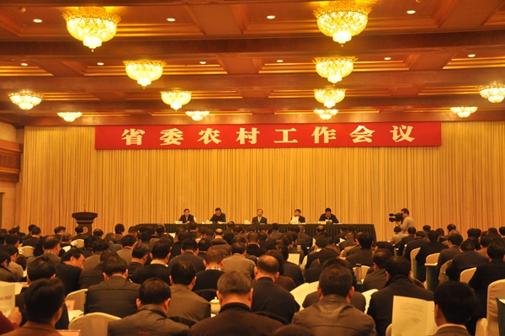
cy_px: 168
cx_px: 252
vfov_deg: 28.0
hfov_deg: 41.1
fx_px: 673
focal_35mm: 48
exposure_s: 1/100
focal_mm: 32
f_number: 4.5
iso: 1600
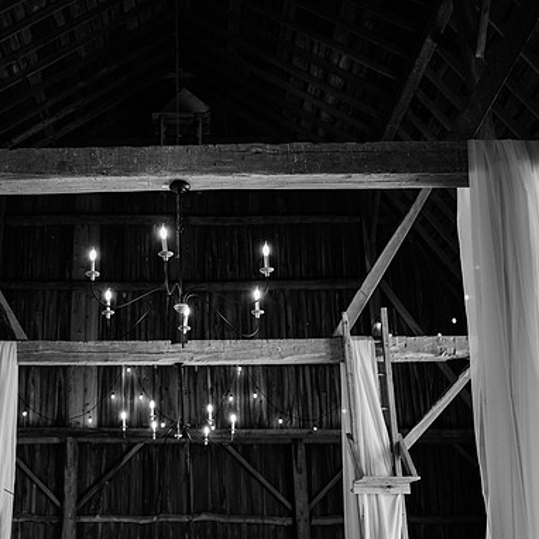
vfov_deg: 35.4
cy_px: 271
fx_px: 846
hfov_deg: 34.8
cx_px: 157
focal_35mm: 48
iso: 500
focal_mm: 36
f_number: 3.5
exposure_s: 1/200
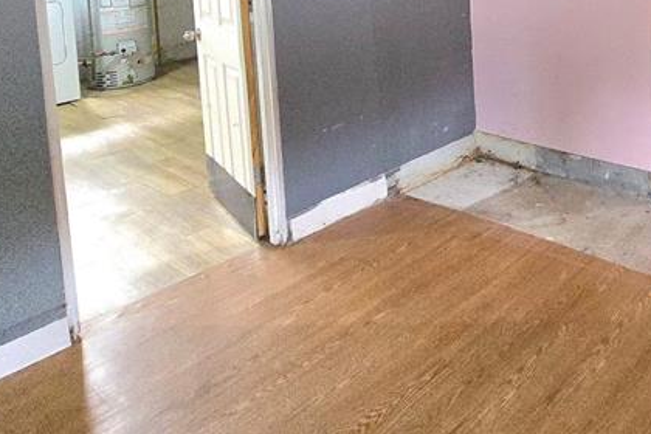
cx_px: 574
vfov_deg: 34.3
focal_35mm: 33
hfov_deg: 51.3
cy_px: -50
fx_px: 597
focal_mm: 2.2
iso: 1250
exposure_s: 1/60.2
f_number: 2.2
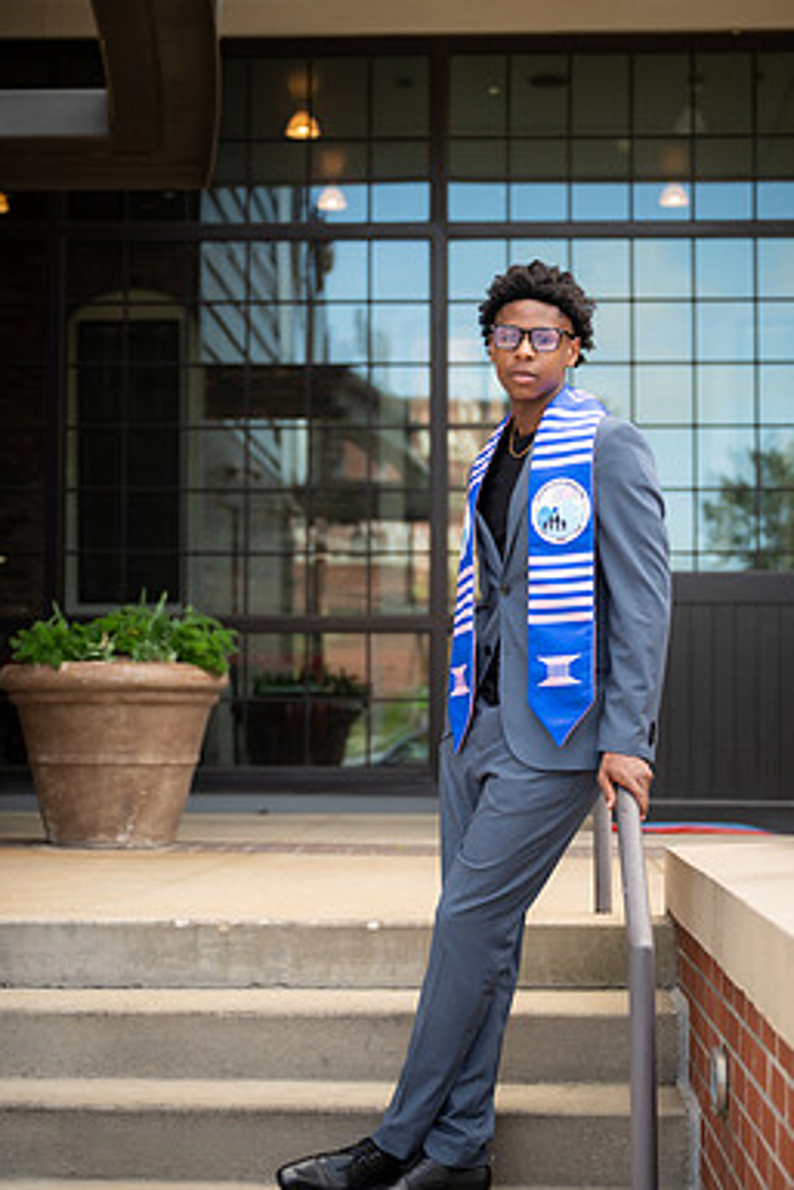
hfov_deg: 21.6
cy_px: 612
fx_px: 2082
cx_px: 450
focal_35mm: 63
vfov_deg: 31.9
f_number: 2.8
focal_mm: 54
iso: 125
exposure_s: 1/250
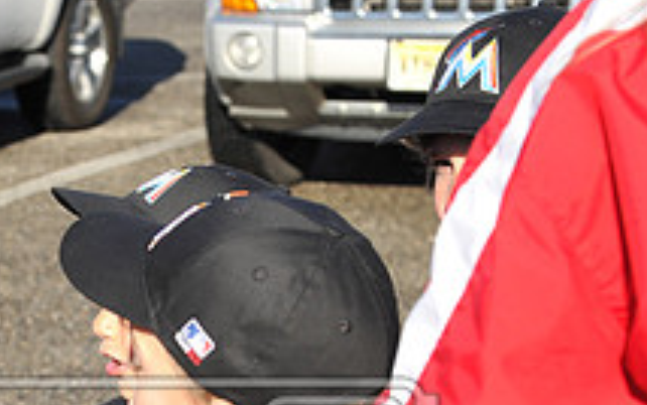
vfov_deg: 9.4
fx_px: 2435
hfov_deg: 15.0
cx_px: 91
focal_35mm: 138
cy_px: 490
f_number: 5
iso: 200
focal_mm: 50
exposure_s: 1/500
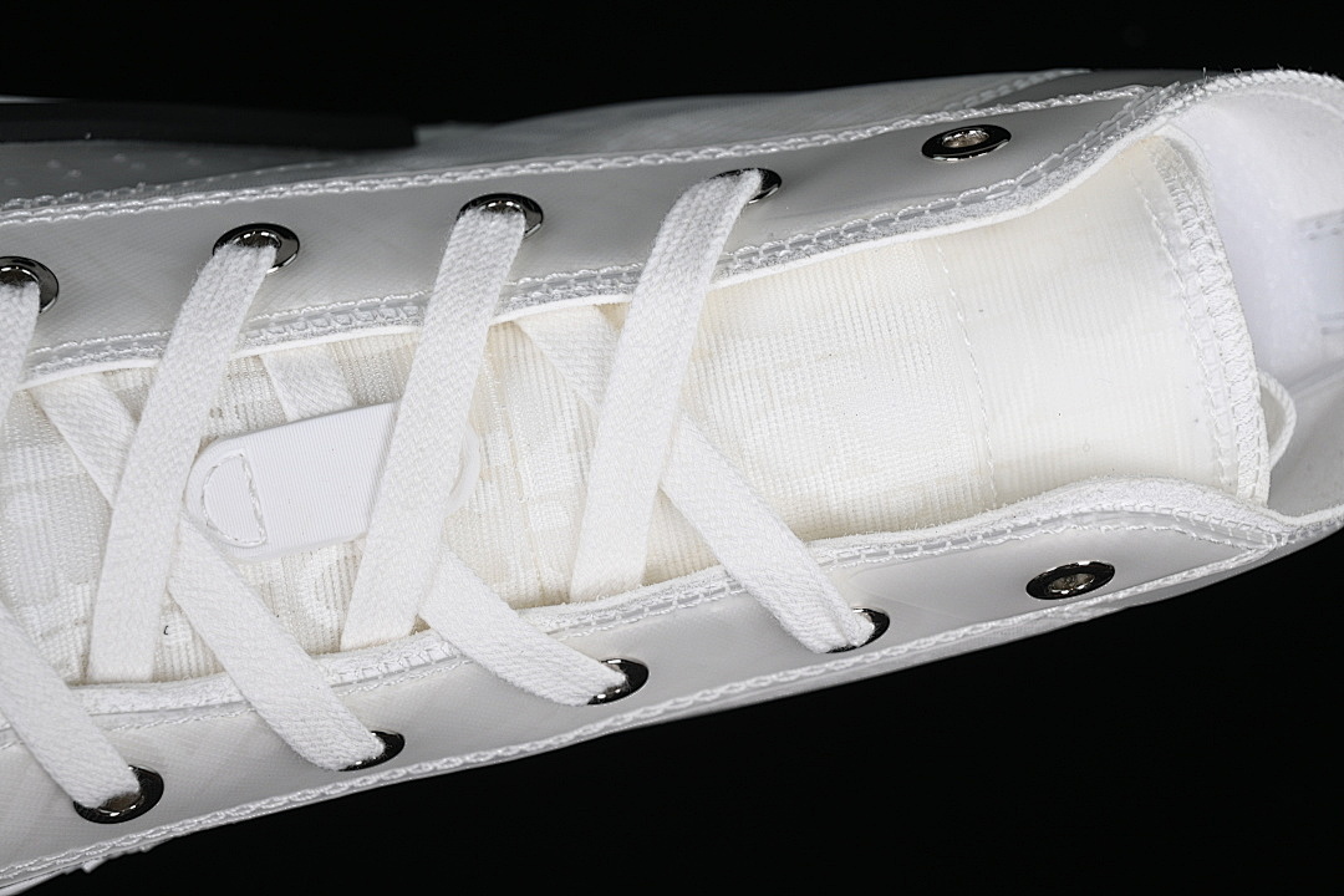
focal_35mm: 75
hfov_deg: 27.0
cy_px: 448
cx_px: 672
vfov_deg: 18.2
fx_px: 2800
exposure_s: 1/80
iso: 160
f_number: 8
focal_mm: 50
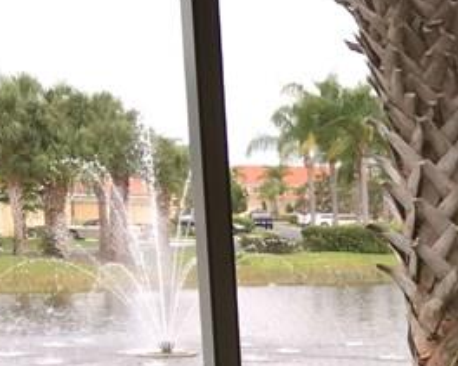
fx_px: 1491
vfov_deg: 13.4
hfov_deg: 15.1
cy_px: 515
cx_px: 834
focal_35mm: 110
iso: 25
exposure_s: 1/256
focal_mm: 4.15
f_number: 2.2
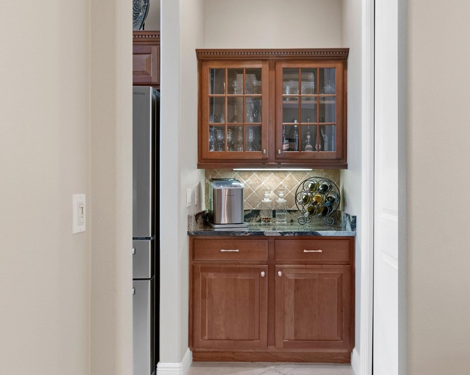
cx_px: 272
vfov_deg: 51.5
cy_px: 192
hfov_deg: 61.9
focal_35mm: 28
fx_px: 389
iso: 320
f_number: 8
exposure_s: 2
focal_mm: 16
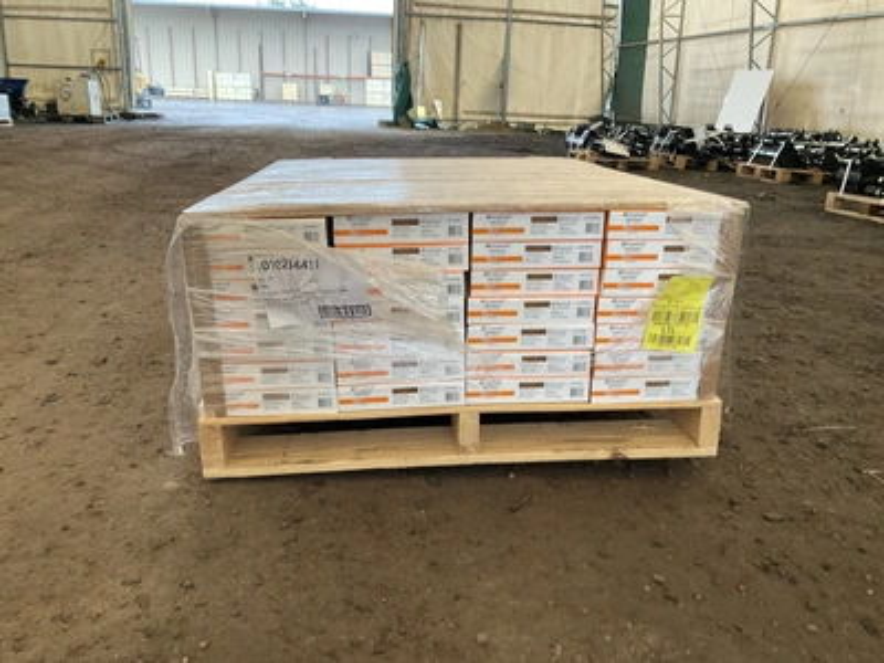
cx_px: 442
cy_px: 332
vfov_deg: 48.2
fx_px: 741
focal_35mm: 29
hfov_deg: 61.7
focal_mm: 3
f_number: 1.8
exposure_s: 1/73
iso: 64
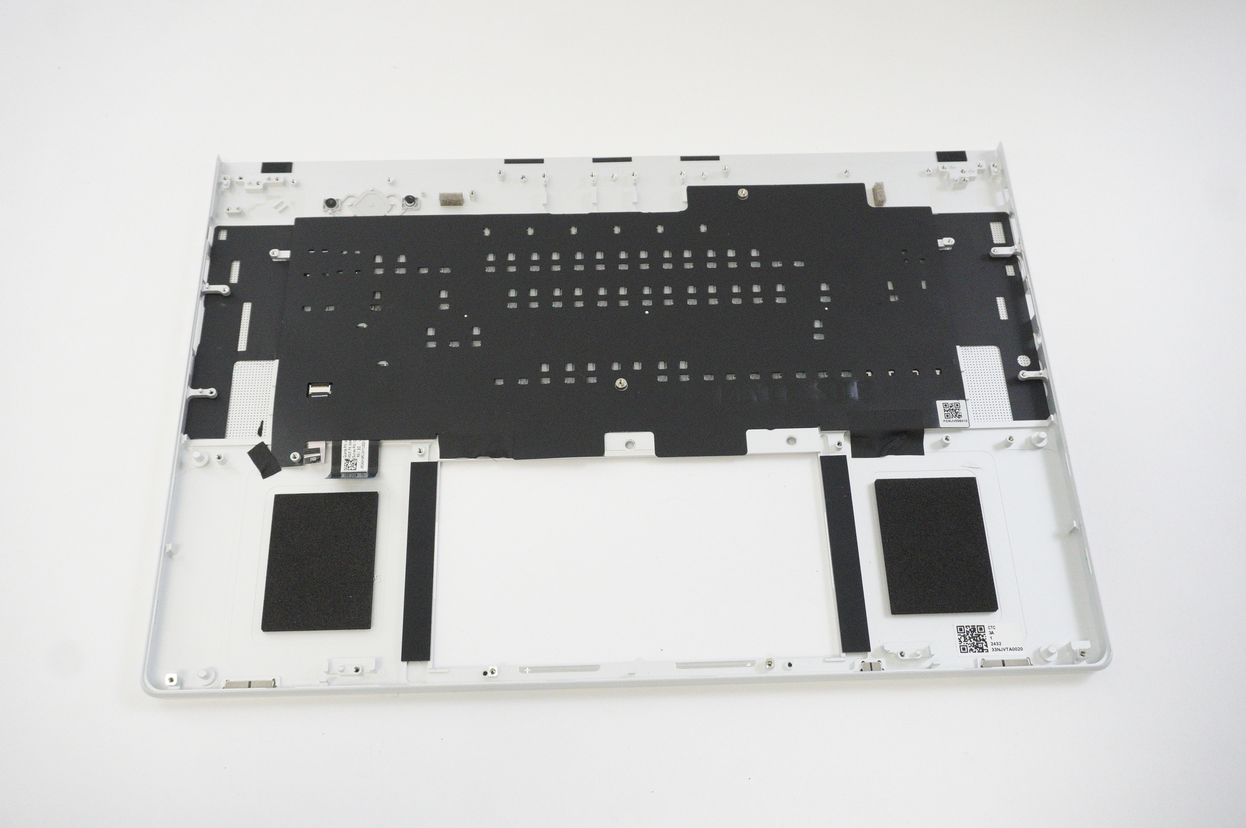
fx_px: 1141
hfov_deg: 57.3
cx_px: 623
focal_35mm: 33
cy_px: 414
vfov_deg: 39.9
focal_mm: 22
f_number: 5.6
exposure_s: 1/250
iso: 5000
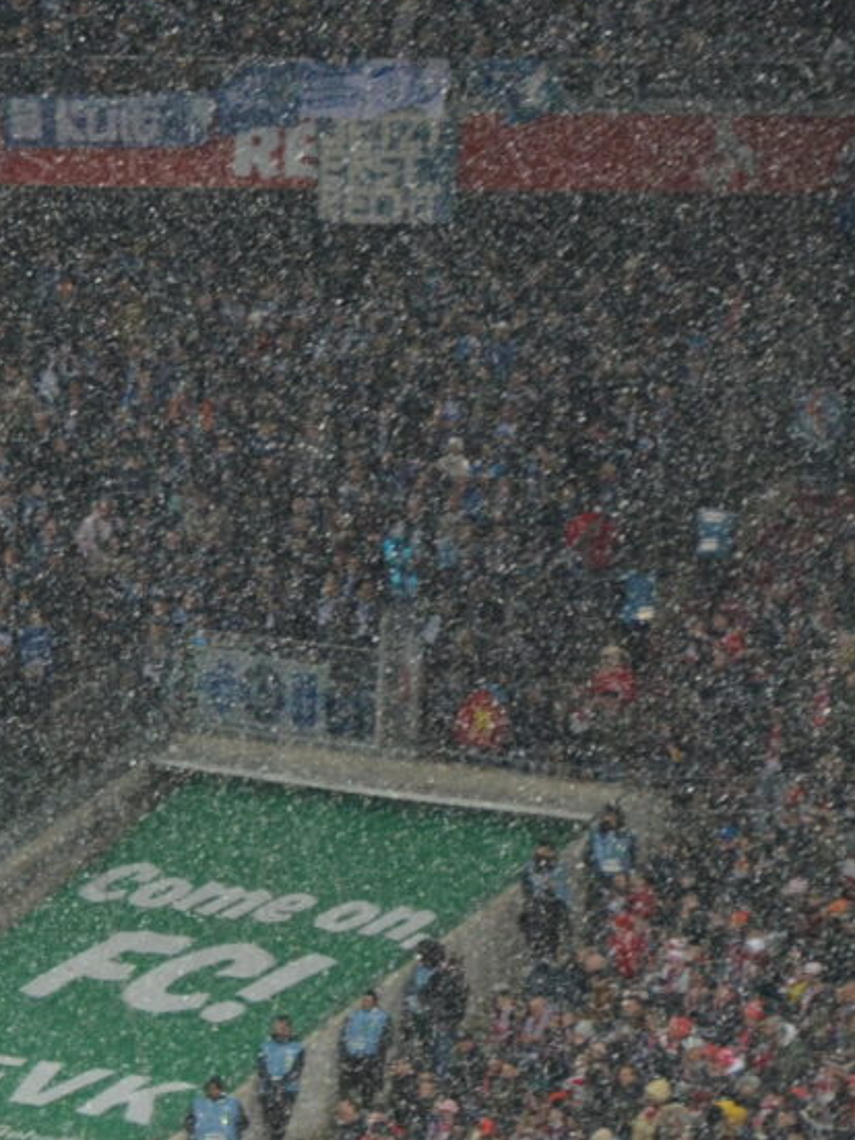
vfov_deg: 4.5
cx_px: -673
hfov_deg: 3.4
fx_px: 14437
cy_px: 799
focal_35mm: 438
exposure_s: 1/125
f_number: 5.6
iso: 1600
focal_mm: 105
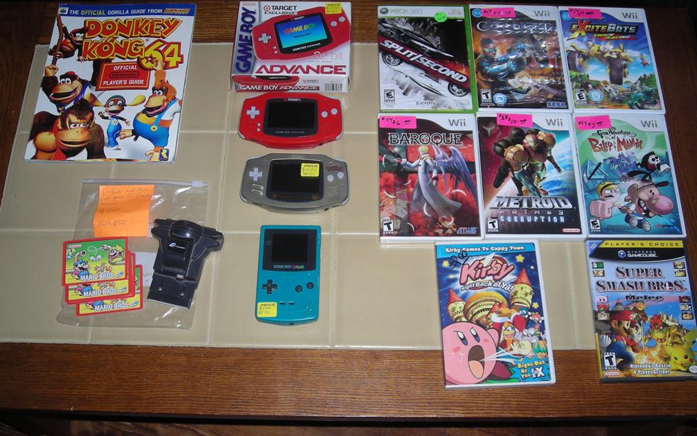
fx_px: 779
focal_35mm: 41
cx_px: 353
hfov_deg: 48.2
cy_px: 213
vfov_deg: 31.3
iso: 50
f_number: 3.2
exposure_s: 1/60
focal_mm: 6.3
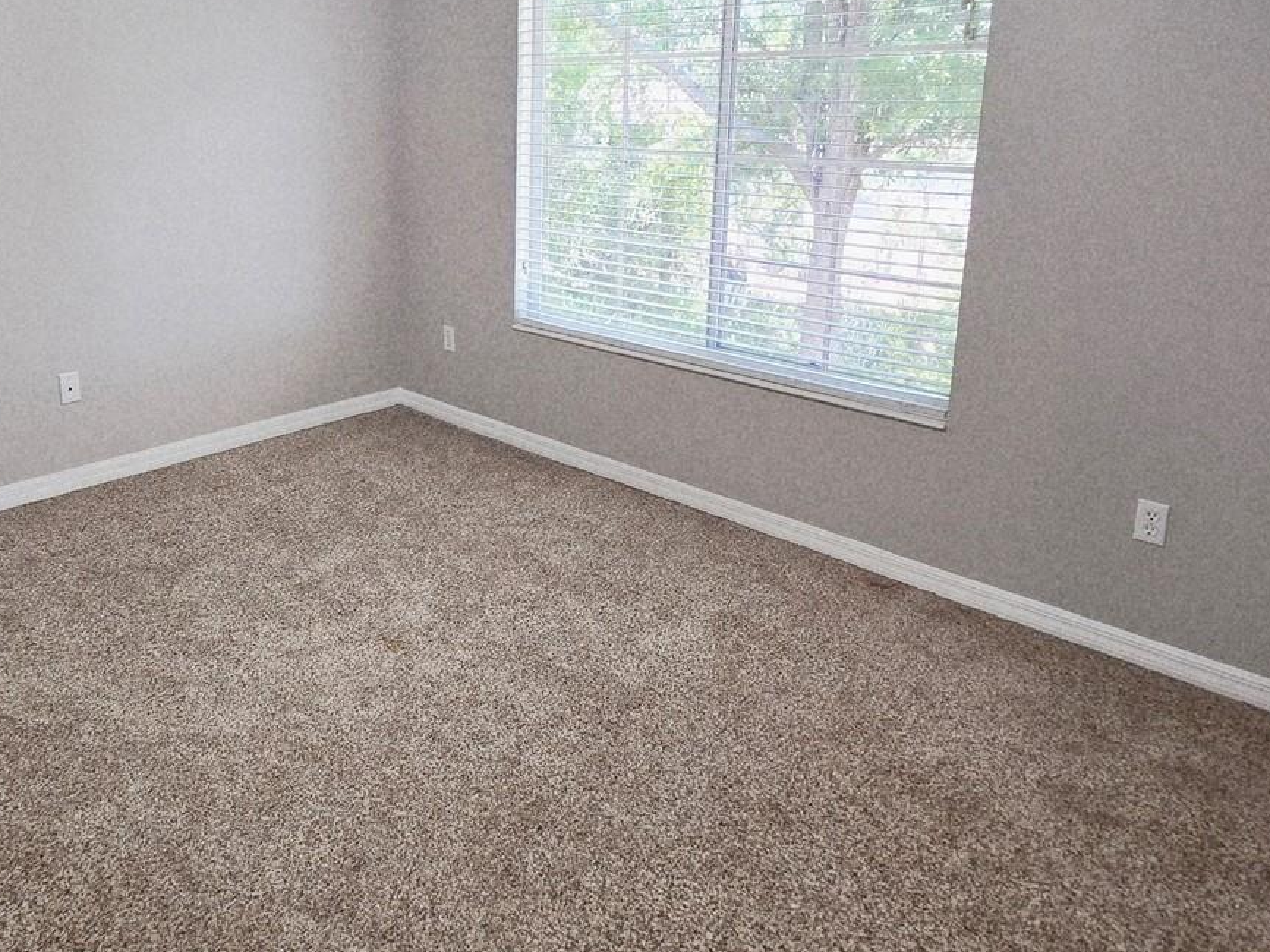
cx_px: 494
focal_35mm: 24
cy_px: 296
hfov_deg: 70.7
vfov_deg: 55.3
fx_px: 880
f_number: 2.2
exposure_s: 1/60.2
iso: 125
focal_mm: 2.2
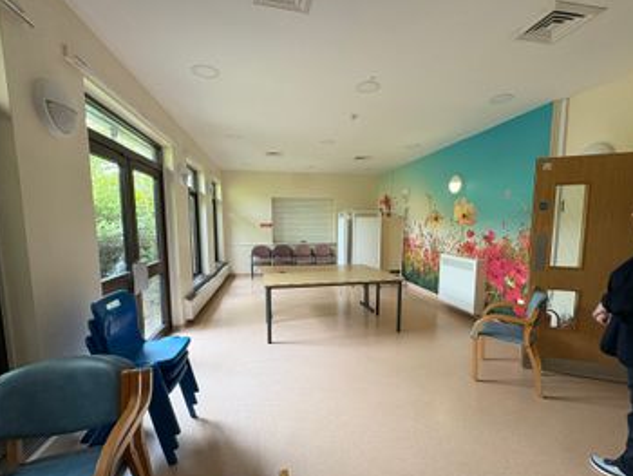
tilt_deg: -5.8
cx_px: 324
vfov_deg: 78.1
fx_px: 293
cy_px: 253
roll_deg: +0.1
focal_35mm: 16
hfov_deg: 94.4
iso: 125
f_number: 2.2
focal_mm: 2.22
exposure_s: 1/99
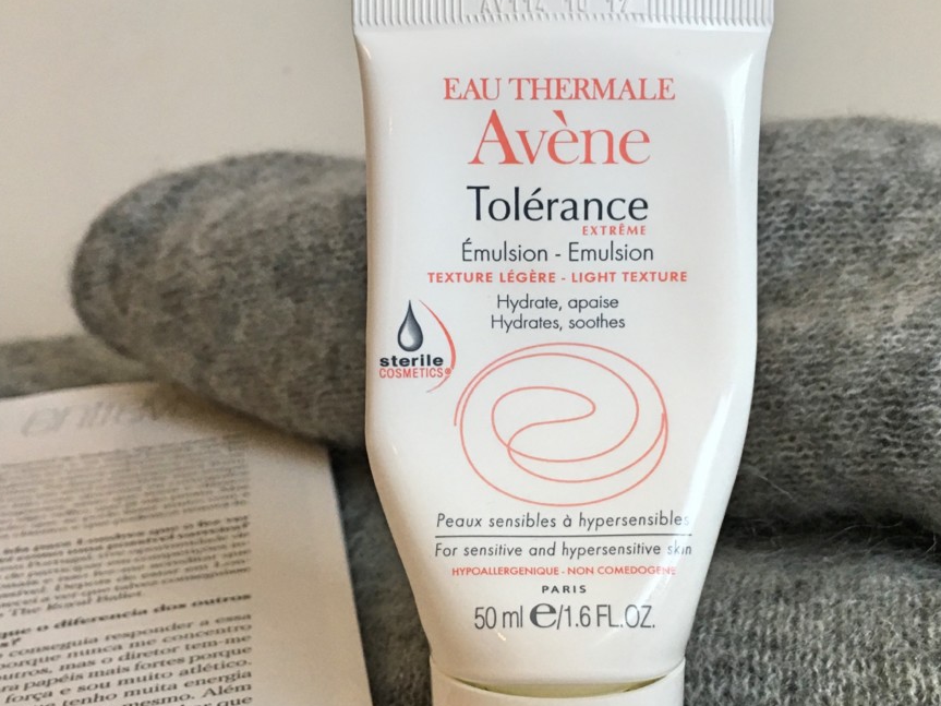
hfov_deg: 43.8
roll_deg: -0.3
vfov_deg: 33.4
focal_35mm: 43
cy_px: 448
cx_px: 532
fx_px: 1169
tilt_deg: -10.6
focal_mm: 4.15
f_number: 2.2
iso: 64
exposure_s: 1/33
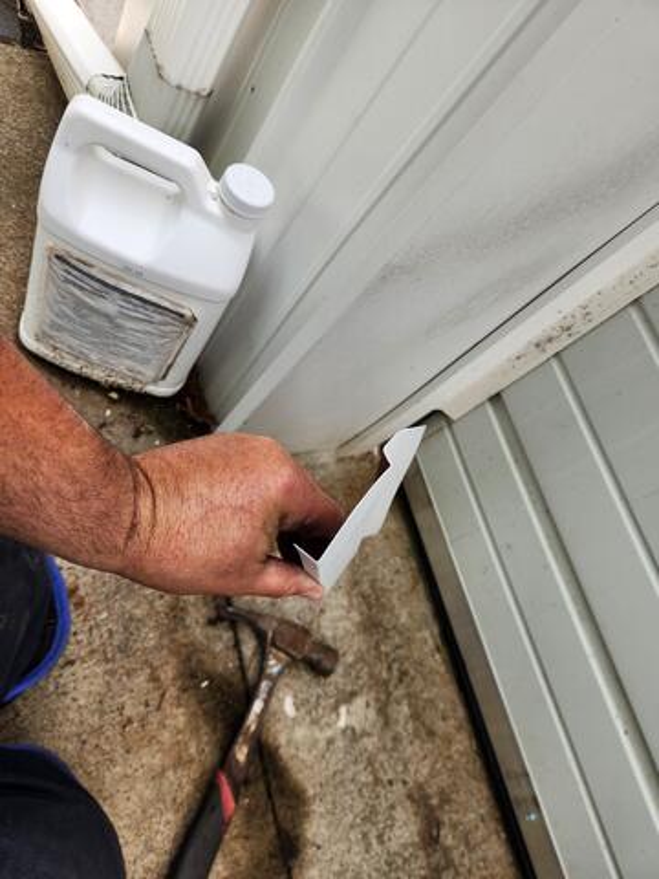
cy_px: 440
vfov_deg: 73.9
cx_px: 330
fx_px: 584
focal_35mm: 23
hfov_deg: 58.9
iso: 20
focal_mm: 5.4
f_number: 1.8
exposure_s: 1/251
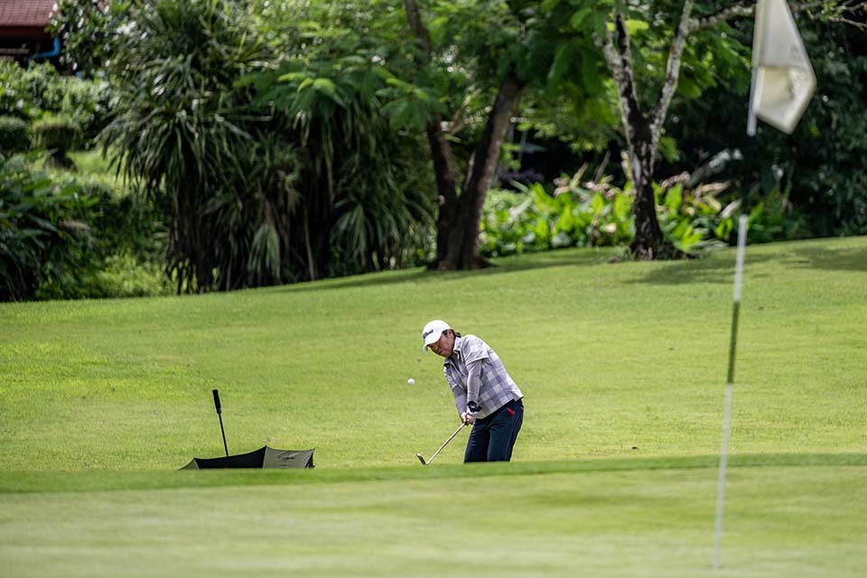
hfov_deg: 10.3
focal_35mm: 200
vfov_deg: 6.9
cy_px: 289
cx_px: 434
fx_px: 4816
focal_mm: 200
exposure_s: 1/5000
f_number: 2.8
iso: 360
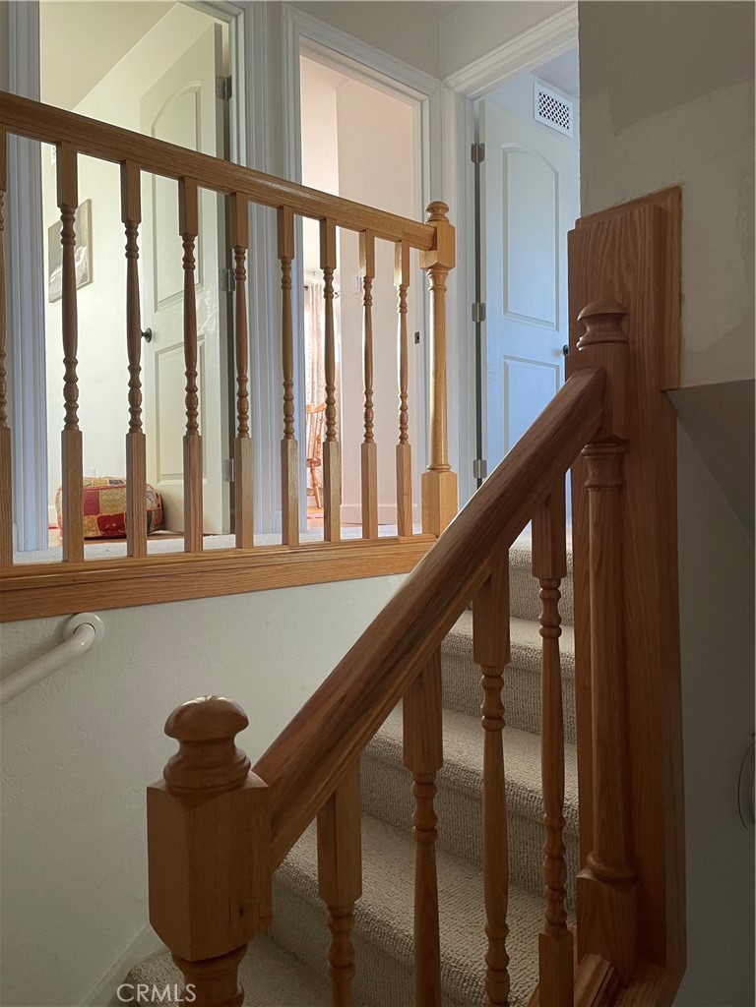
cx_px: 378
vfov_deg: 67.3
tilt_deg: -0.1
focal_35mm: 26
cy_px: 504
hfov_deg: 53.1
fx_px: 757
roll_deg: +1.1
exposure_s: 1/60
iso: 125
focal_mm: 4.2
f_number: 1.6
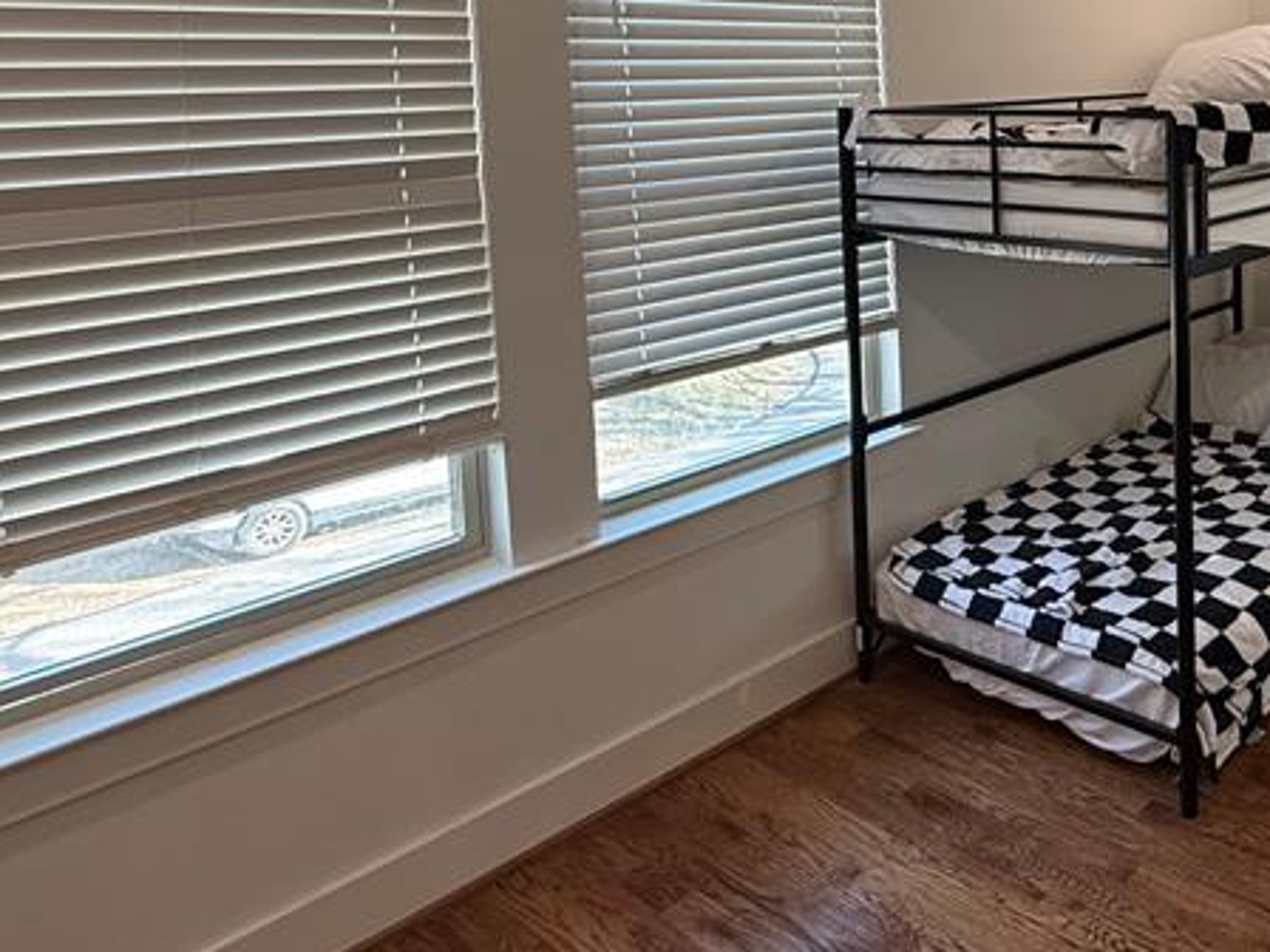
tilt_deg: -4.5
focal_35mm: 32
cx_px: 1131
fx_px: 1174
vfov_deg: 41.5
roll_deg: +2.3
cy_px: 142
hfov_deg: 50.7
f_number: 2.2
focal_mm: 2.22
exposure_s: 1/120
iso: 160
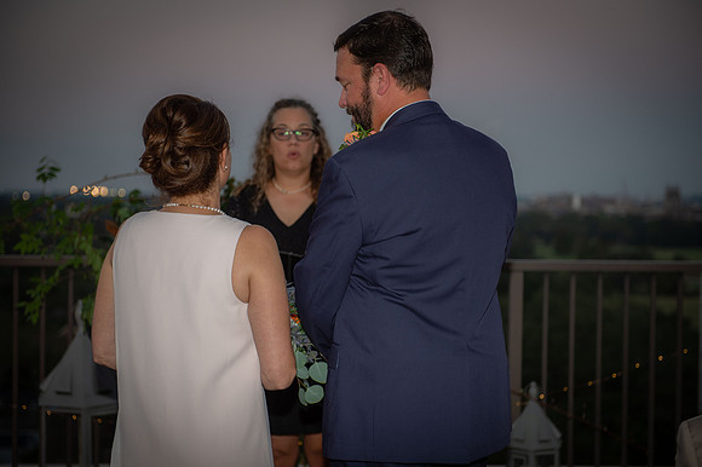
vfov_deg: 19.4
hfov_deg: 28.9
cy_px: 234
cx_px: 351
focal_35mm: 70
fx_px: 1364
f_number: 4
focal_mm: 70
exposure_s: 1/160
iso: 800
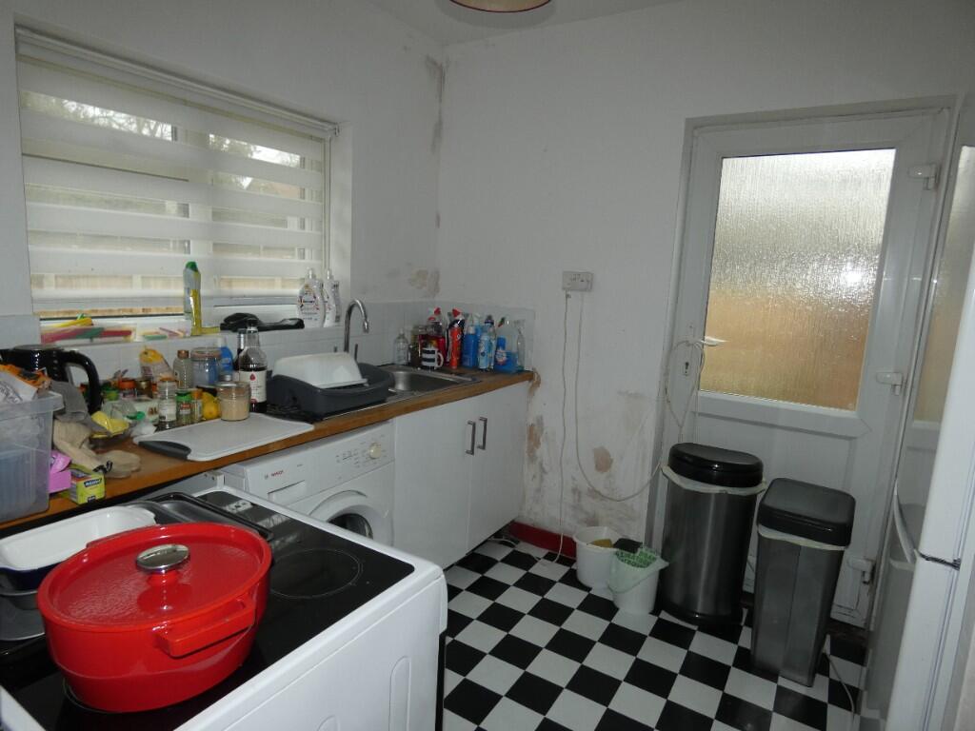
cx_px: 488
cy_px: 366
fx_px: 563
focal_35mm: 20
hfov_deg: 81.7
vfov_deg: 66.0
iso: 100
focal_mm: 3.6
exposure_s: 1/30
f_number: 2.8
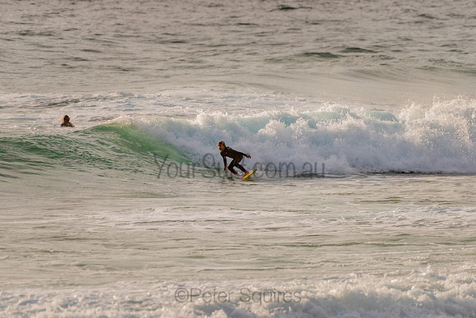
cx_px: 232
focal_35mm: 613
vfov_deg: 2.2
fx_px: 8105
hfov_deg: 3.4
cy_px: 154
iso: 160
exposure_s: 1/2000
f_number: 5.6
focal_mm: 500
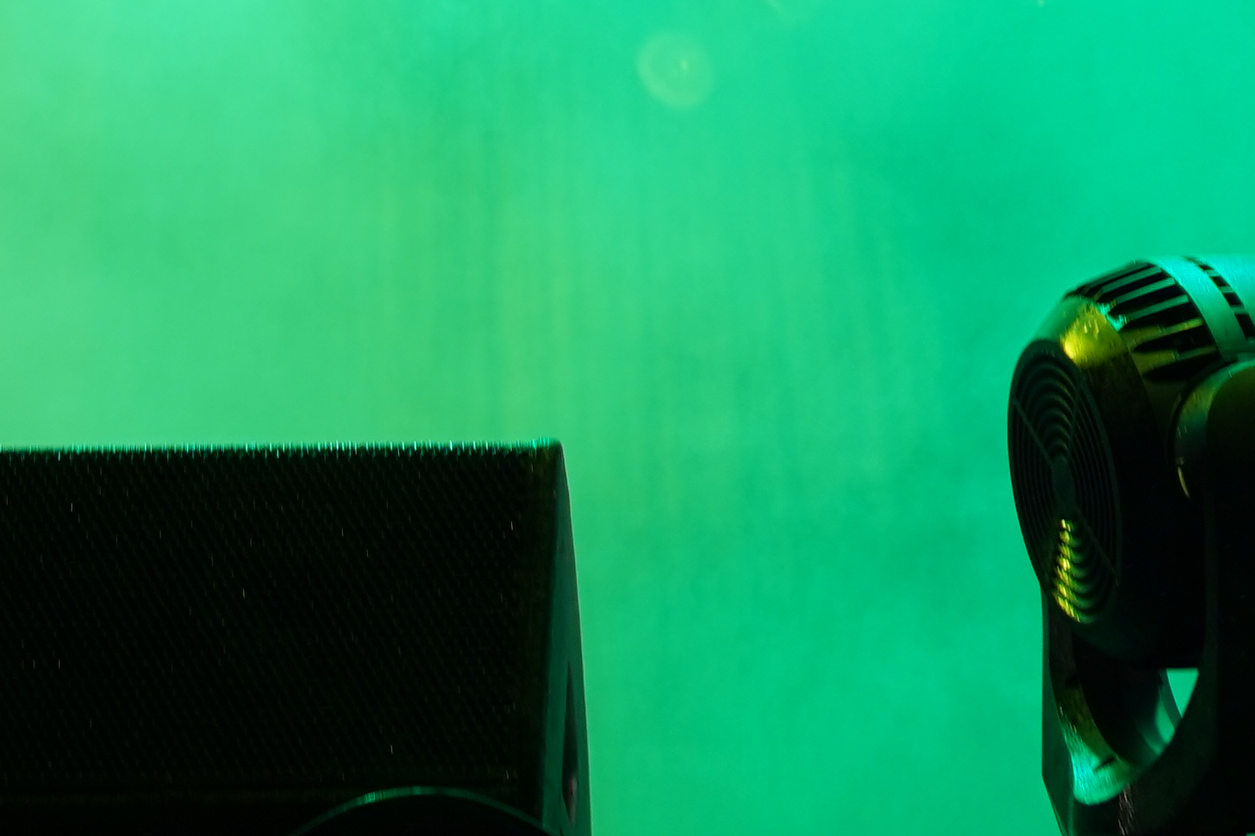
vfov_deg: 7.9
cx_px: 2132
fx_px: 5890
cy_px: -546
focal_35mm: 169
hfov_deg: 11.4
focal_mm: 41
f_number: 4
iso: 250
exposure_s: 1/100
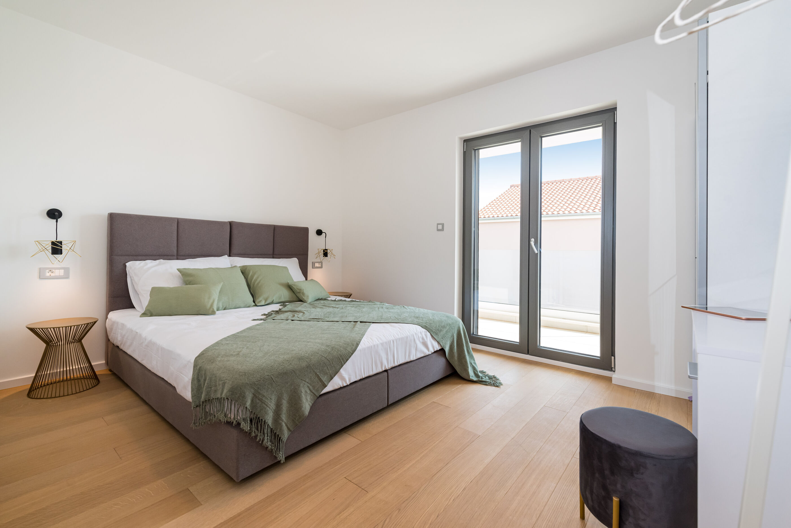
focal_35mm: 15
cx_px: 396
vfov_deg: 77.4
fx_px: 330
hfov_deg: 100.4
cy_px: 264
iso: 800
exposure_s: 1/200
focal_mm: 15
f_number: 8
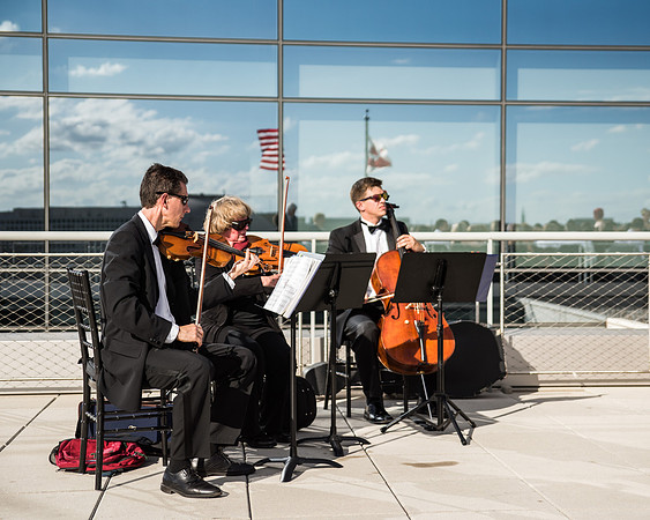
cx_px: 355
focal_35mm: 61
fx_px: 1168
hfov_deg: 31.1
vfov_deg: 25.1
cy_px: 252
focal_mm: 52
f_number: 2.8
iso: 125
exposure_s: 1/4000
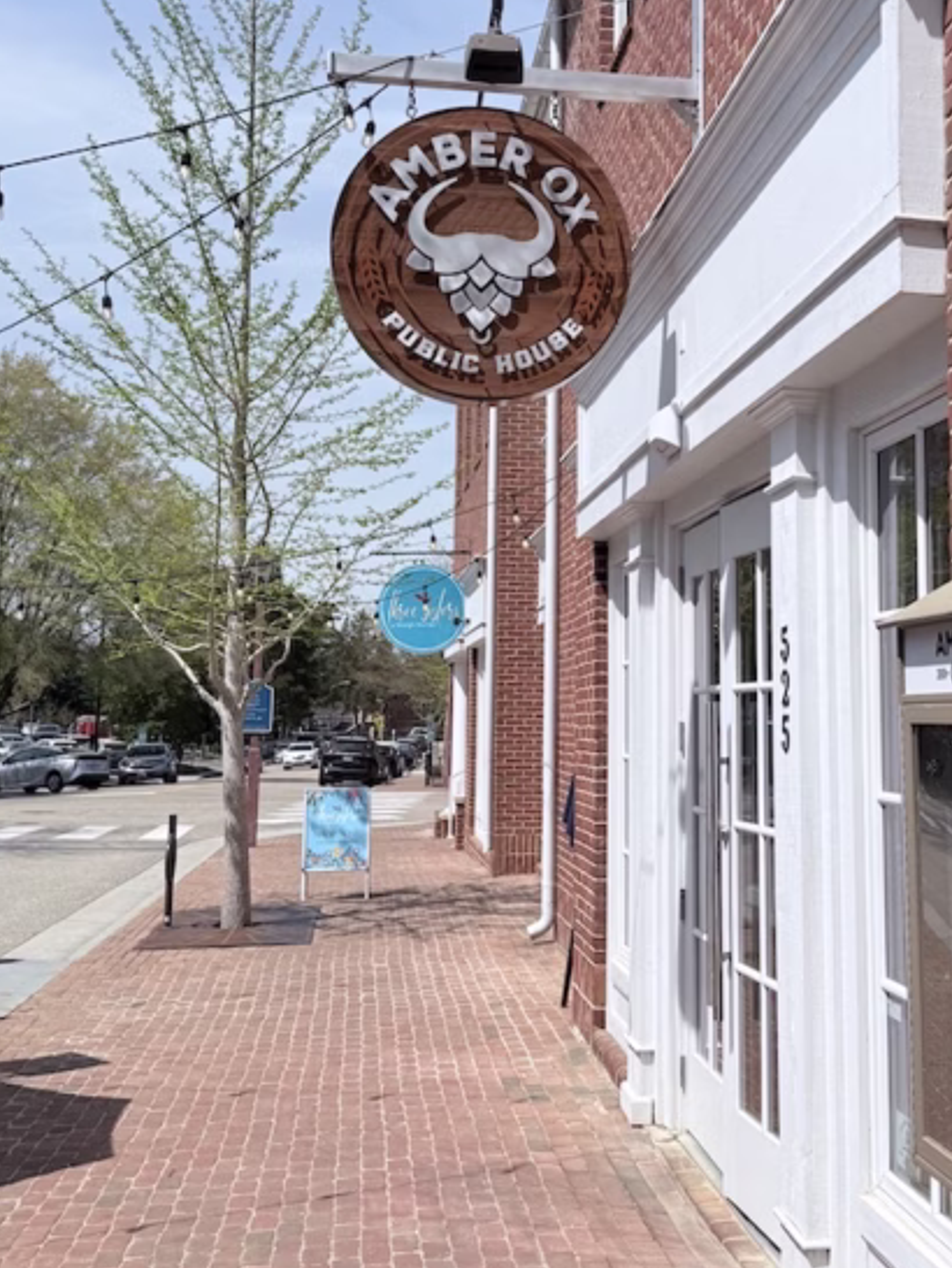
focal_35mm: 45
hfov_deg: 32.0
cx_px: 627
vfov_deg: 41.8
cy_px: 499
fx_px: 1649
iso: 80
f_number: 1.78
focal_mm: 6.76
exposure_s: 1/7353
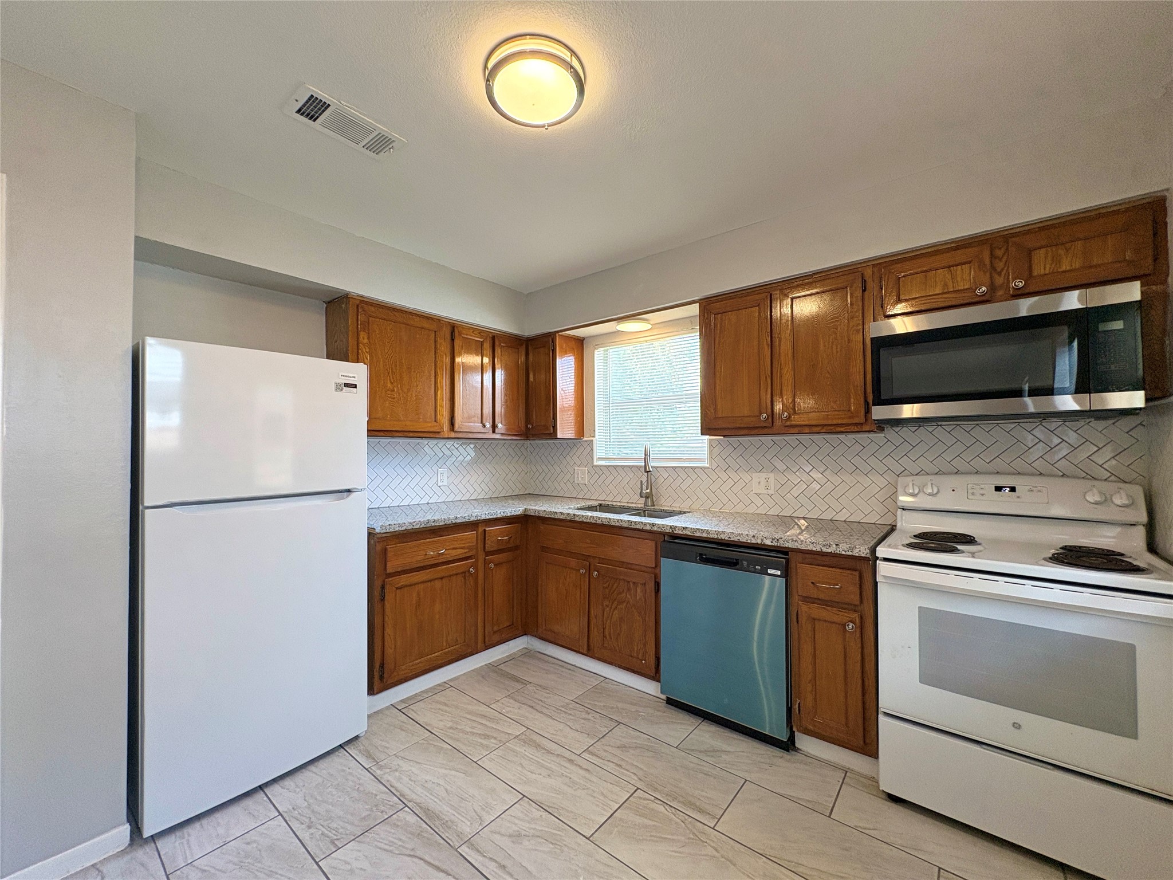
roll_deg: +1.0
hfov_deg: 102.1
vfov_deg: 85.7
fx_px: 474
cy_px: 440
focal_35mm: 14
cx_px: 586
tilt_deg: +1.2
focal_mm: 2.22
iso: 160
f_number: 2.2
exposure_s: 1/120
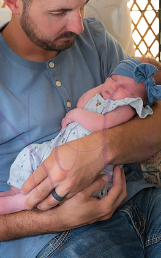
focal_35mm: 52
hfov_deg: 24.9
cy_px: 96
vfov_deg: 38.6
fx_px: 365
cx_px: 87
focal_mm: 37
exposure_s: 1/320
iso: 1600
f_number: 4
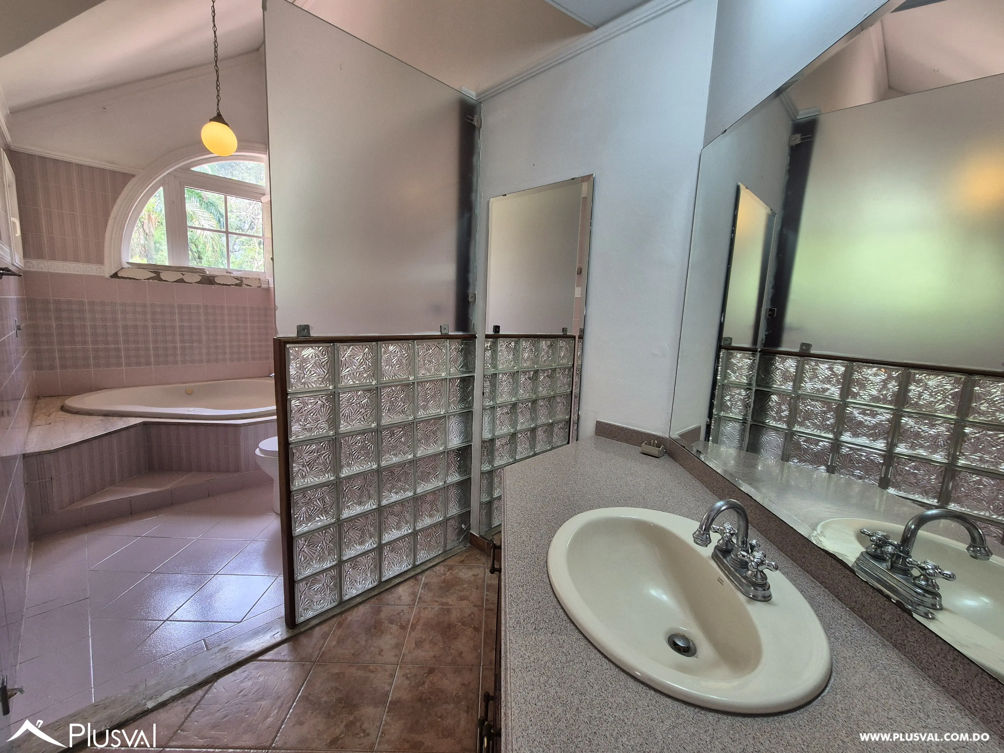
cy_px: 376
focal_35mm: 13
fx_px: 377
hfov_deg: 106.2
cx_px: 502
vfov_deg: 89.9
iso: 125
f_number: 2.2
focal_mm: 2.2
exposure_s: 1/60
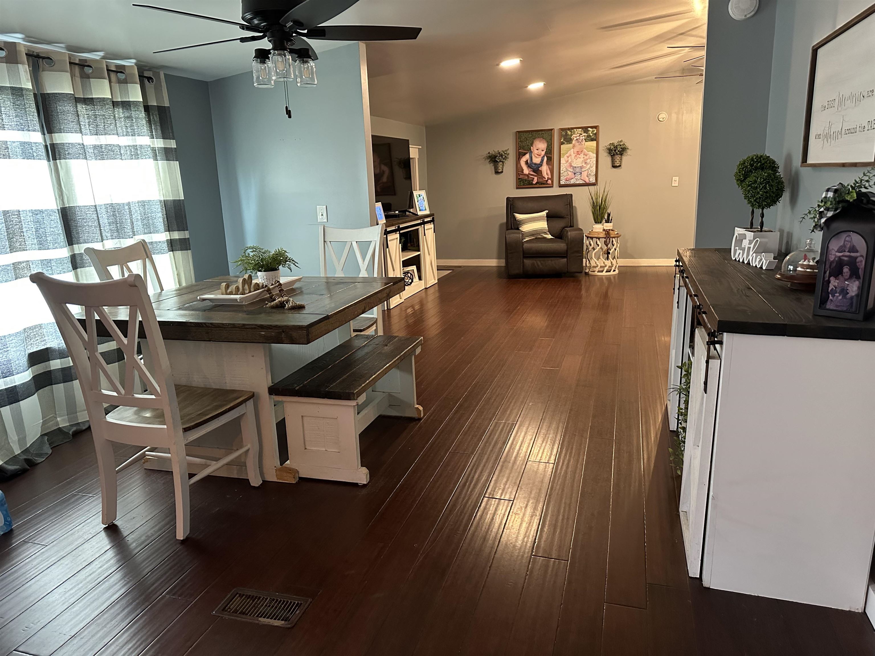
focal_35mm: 24
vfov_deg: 56.8
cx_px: 438
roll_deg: +2.0
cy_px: 328
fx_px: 607
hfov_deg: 71.6
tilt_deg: -13.1
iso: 800
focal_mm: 6.86
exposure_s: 1/60
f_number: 1.78
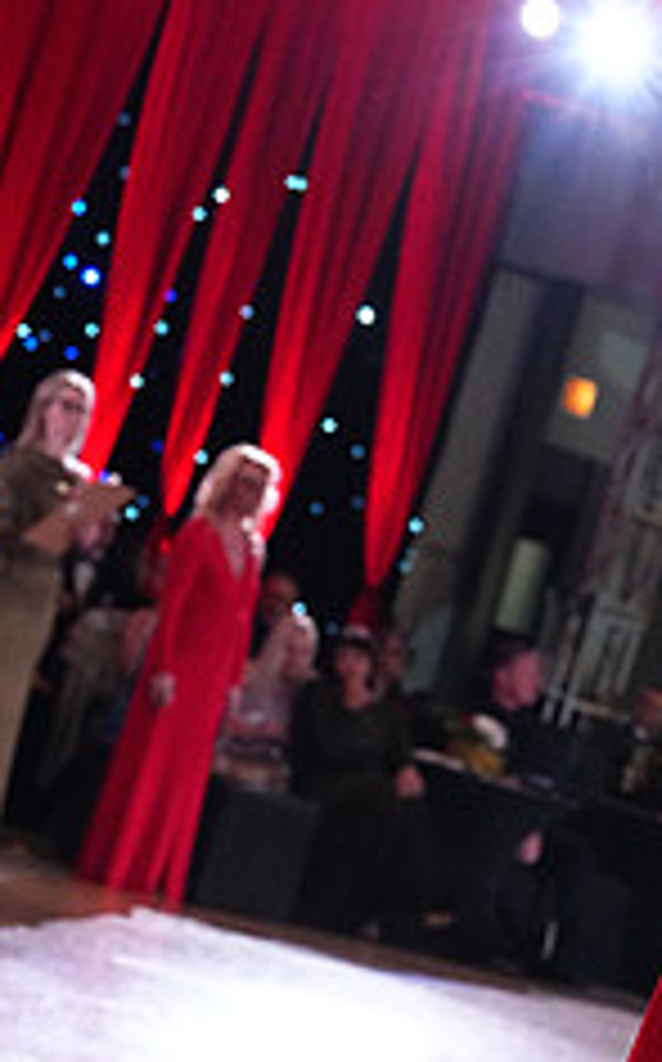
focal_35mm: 183
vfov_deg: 11.2
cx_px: 817
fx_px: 5296
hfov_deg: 7.1
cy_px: 1292
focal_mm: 73
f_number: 6.3
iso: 10000
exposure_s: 1/400
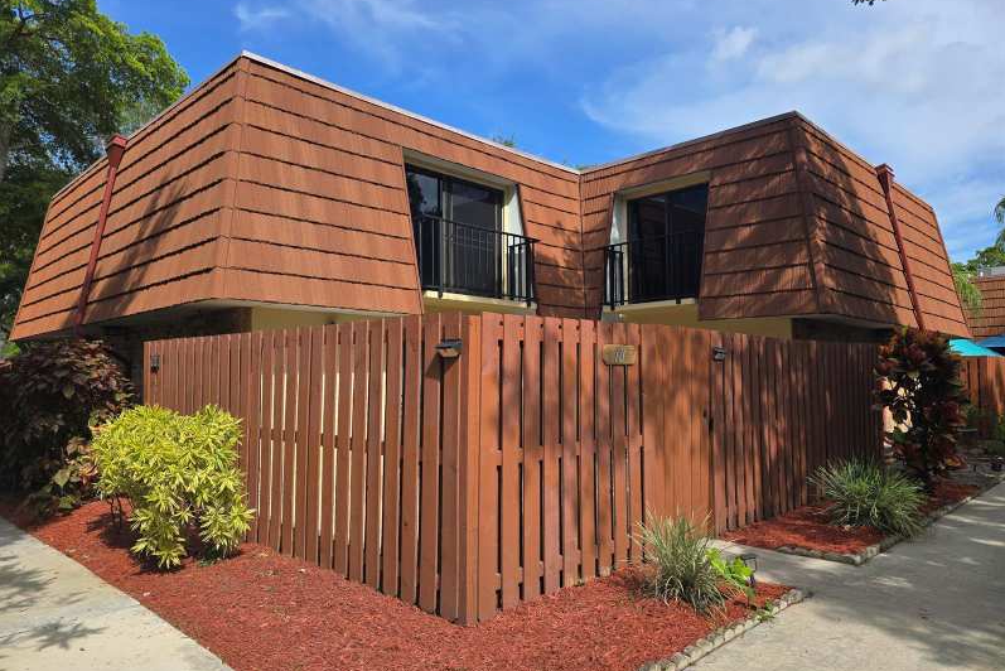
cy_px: 359
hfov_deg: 73.7
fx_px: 670
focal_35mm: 24
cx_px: 503
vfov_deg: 53.1
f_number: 1.7
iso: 12
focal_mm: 6.3
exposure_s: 1/624
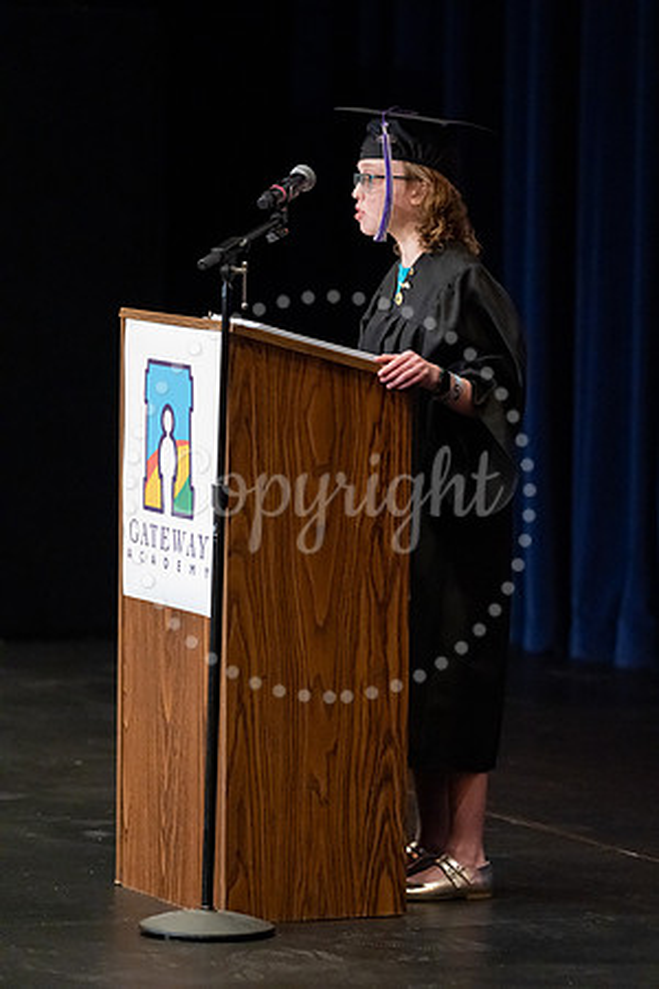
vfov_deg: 10.3
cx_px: 330
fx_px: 5491
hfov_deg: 6.9
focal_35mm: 200
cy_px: 494
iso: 20000
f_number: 4
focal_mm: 200
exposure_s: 1/500
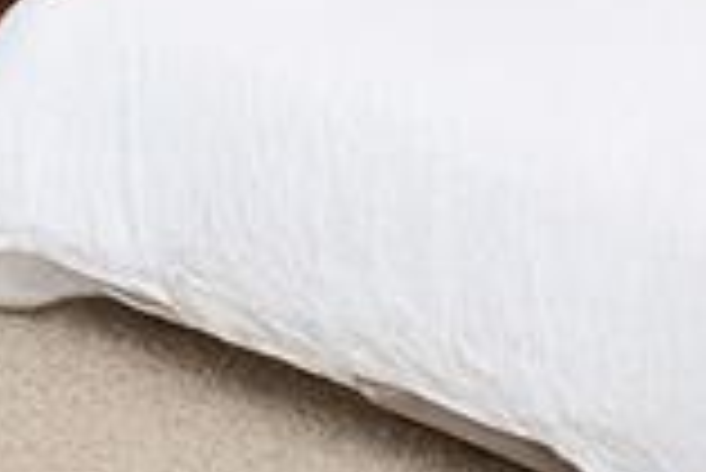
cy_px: -542
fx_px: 2179
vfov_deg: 11.0
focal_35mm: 111
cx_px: 396
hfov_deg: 18.4
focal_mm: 17
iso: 320
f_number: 6.3
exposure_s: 1/60
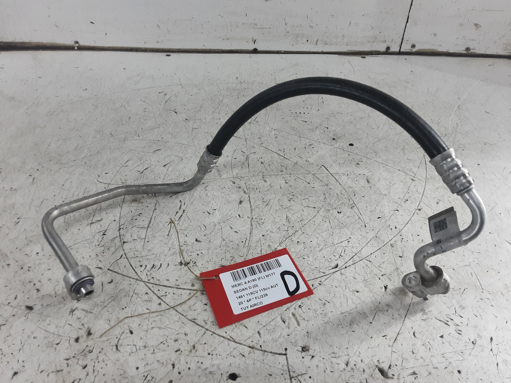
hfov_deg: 65.3
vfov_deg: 51.4
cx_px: 256
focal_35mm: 27
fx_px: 399
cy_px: 192
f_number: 1.9
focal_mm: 2.91
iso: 100
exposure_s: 1/50
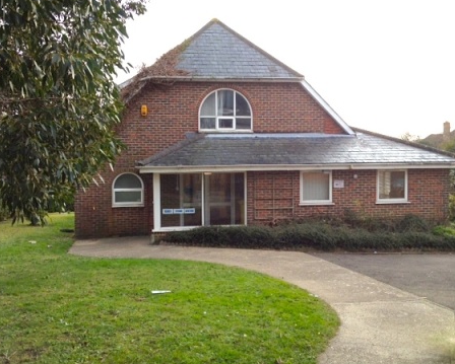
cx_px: 214
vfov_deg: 38.3
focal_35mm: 39
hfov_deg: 46.8
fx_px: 526
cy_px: 179
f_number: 2.4
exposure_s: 1/347
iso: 64
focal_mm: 4.28
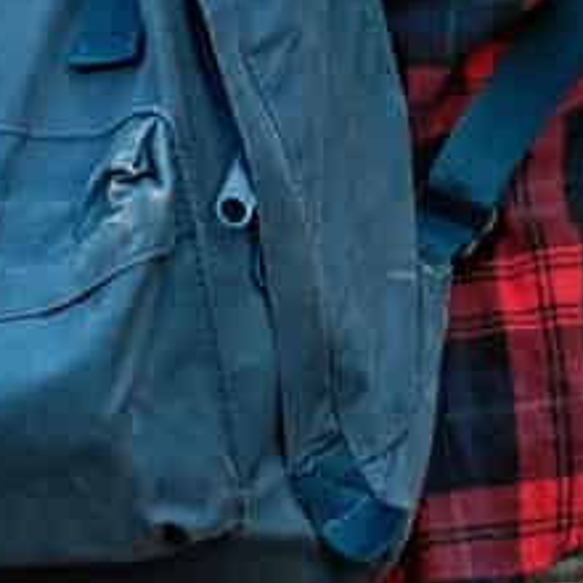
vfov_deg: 1.7
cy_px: -1063
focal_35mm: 1043
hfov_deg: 1.7
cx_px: 780
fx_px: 19876
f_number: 2
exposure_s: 1/200
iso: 100
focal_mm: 85
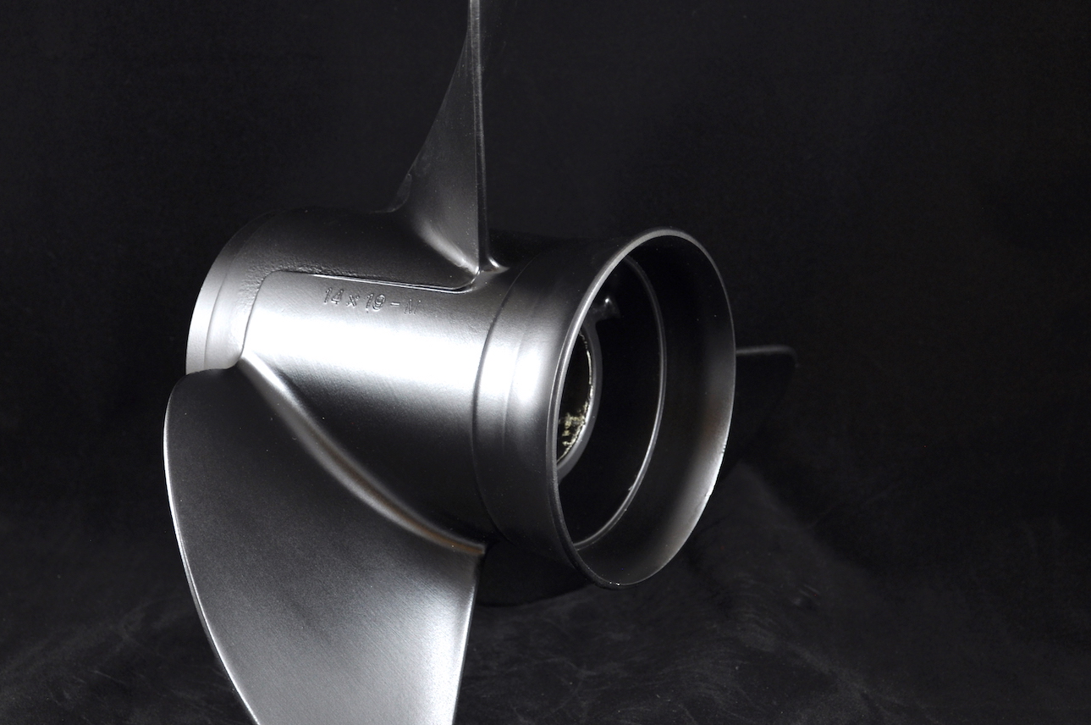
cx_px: 495
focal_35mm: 72
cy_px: 383
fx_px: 2170
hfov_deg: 28.2
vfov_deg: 19.0
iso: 200
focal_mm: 35
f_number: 4.5
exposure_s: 1/8
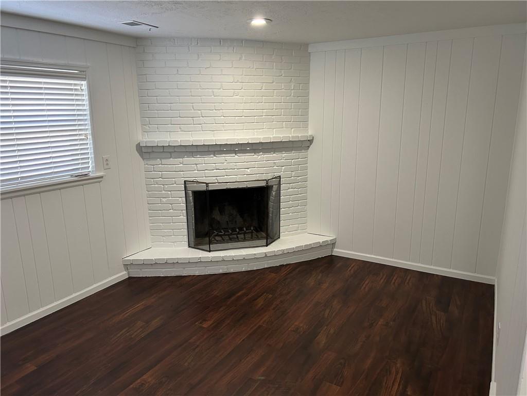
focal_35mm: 26
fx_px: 396
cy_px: 198
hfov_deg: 67.3
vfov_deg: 53.1
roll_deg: +0.8
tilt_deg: -12.8
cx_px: 264
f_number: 1.5
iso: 200
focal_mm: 5.7
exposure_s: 1/60
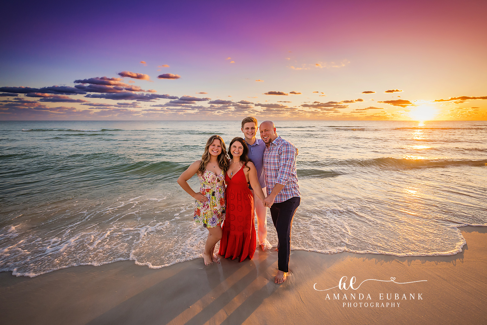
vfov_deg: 81.2
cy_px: 162
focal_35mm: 14
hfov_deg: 104.3
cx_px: 244
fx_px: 189
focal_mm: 14
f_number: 2.8
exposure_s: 1/1600
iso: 500
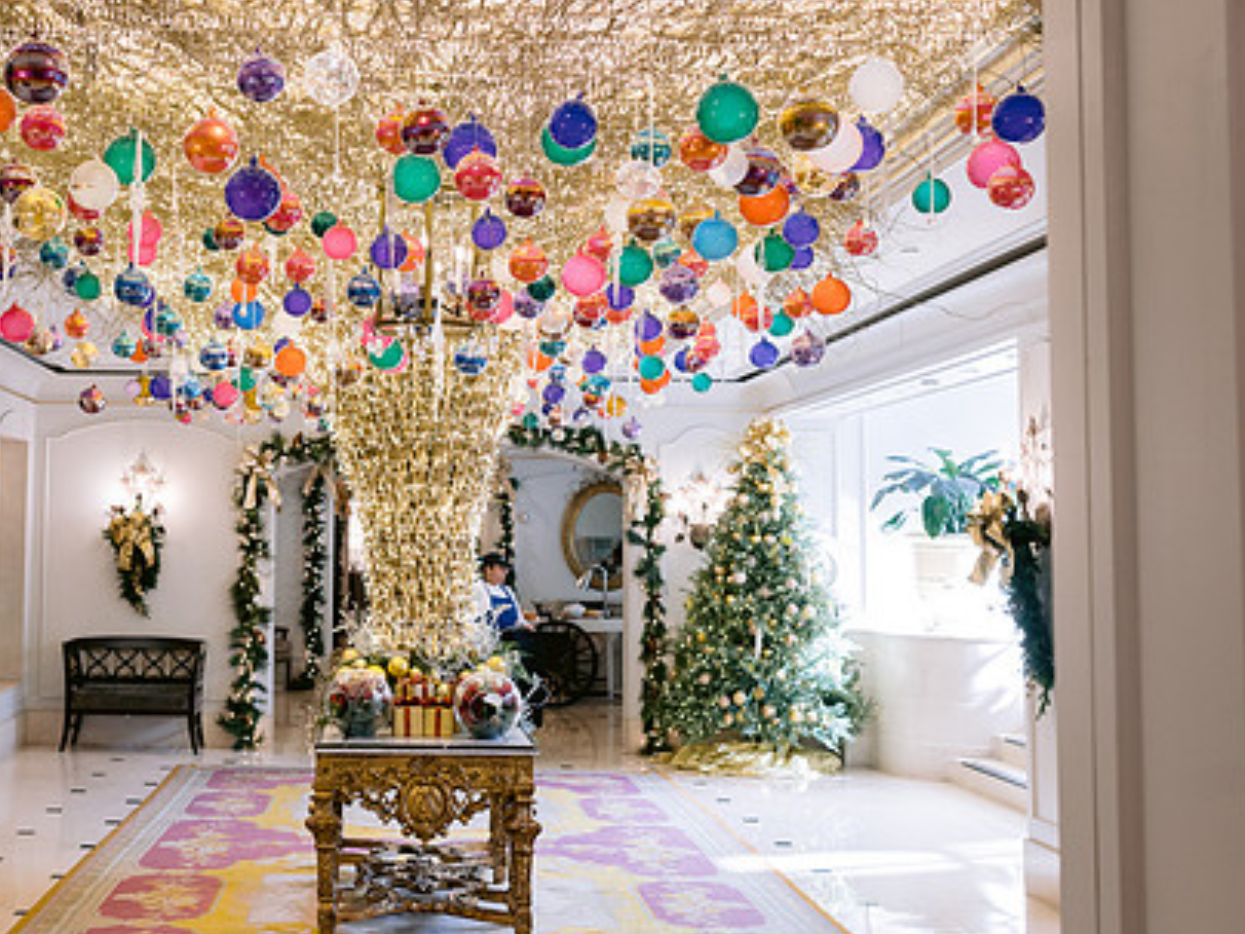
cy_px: 402
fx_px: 1798
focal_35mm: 50
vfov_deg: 29.1
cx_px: 366
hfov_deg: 37.6
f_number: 4
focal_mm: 35
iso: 400
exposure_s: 1/40
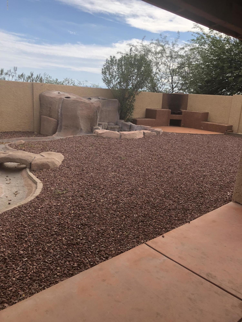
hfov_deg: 49.7
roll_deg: -4.3
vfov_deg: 63.4
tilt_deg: -12.4
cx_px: 121
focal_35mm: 28
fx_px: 261
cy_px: 161
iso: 20
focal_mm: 3.99
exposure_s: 1/1245
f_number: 1.8
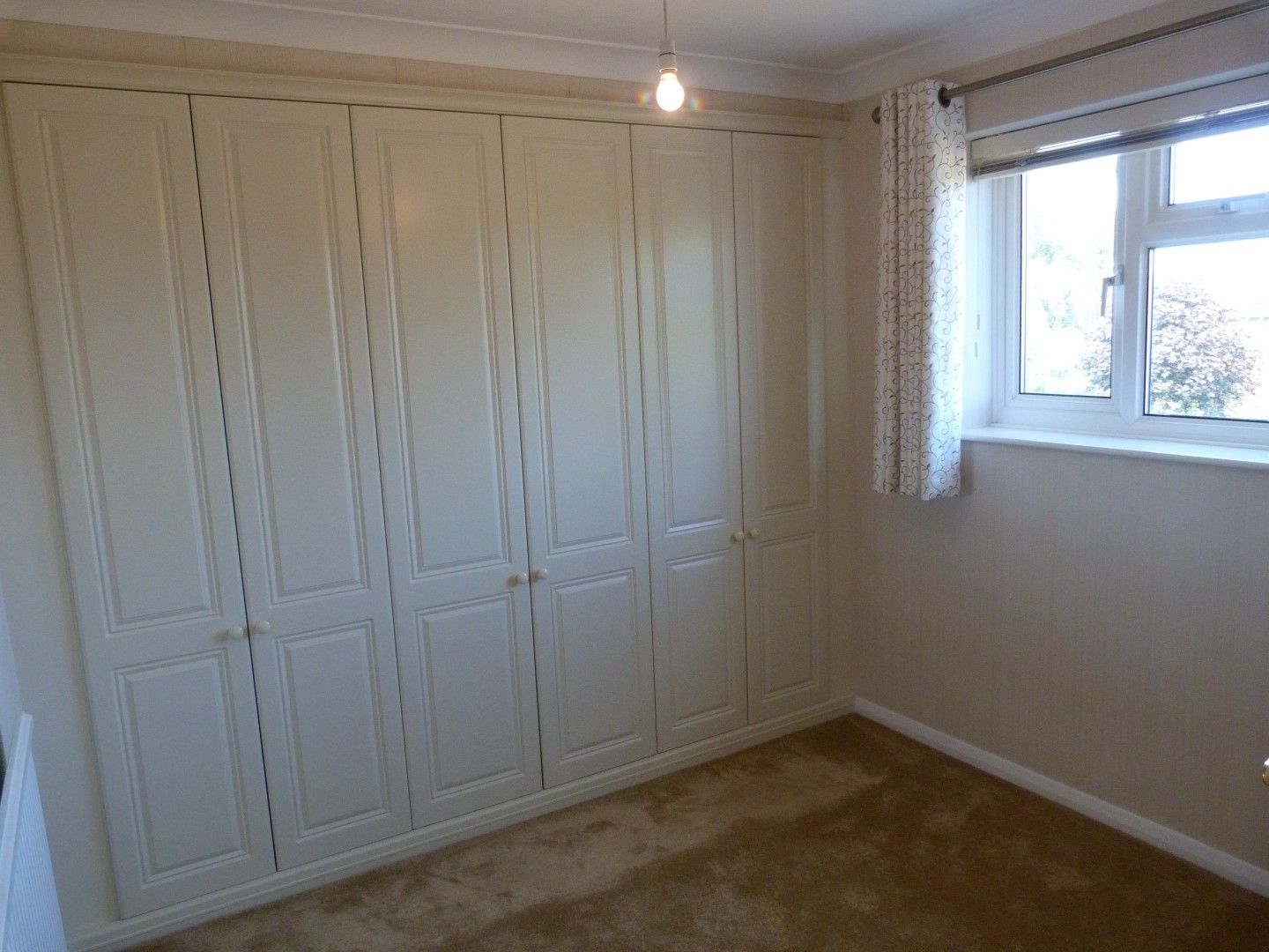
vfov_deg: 54.9
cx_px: 634
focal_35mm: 25
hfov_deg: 69.4
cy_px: 476
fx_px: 916
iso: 320
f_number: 2.8
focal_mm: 4.5
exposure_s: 1/60
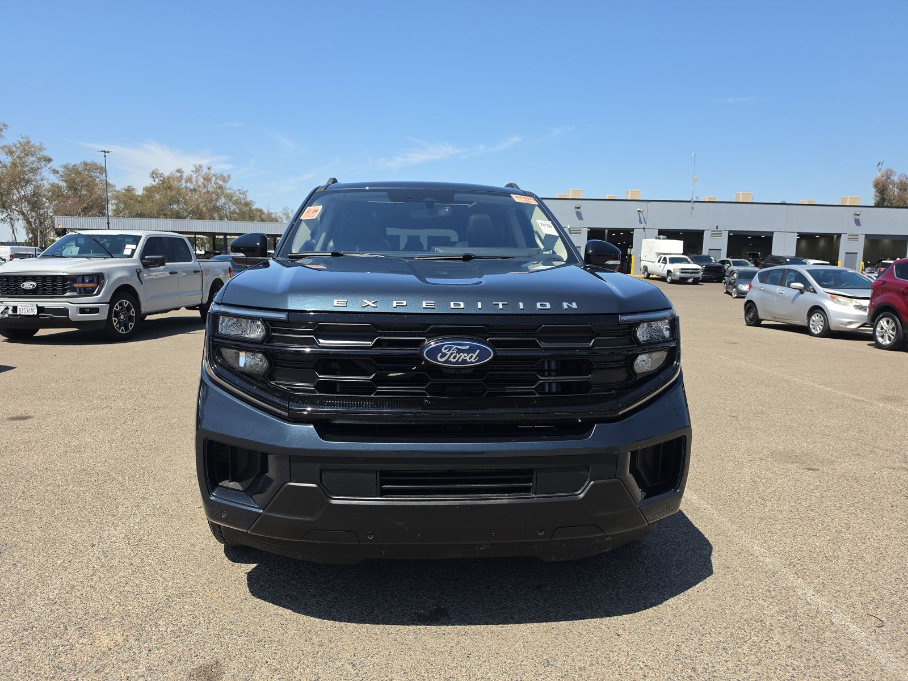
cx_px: 454
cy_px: 340
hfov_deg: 73.9
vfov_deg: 58.9
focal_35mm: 23
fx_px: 603
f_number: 1.4
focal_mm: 6.5
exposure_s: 1/643
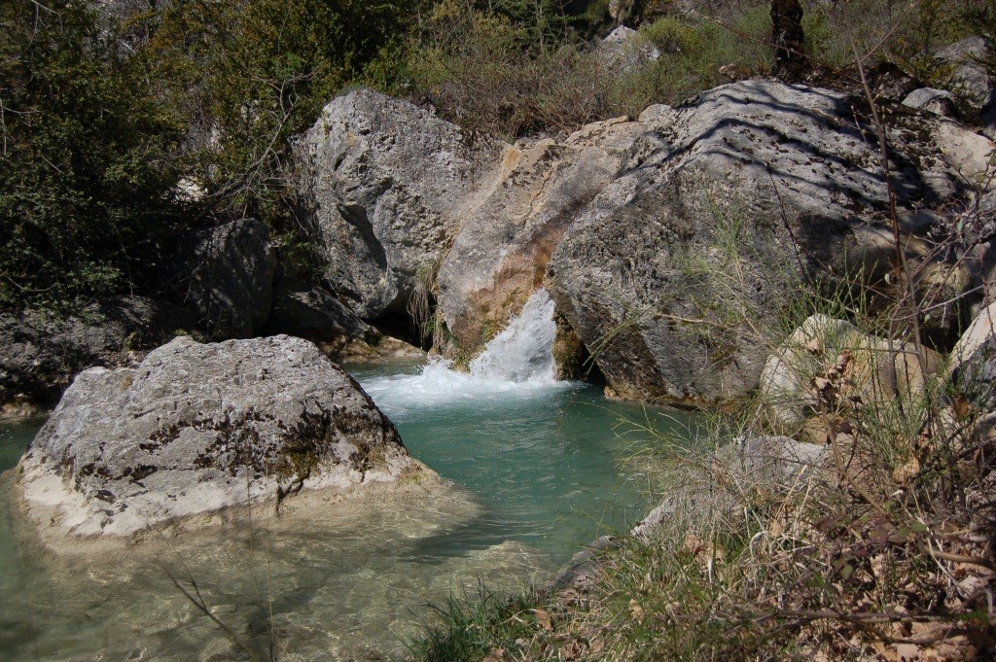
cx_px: 498
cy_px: 331
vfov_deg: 39.9
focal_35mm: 33
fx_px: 912
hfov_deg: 57.3
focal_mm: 22
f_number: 3.8
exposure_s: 1/3200
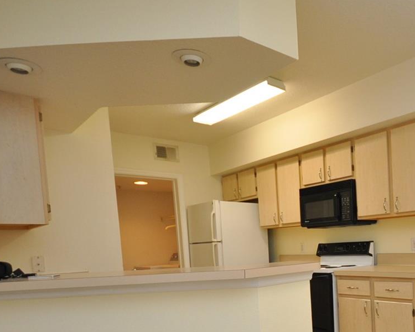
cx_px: 348
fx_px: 368
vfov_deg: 46.1
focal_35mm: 30
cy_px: 264
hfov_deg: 53.7
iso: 560
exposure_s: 1/60
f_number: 4
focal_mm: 10
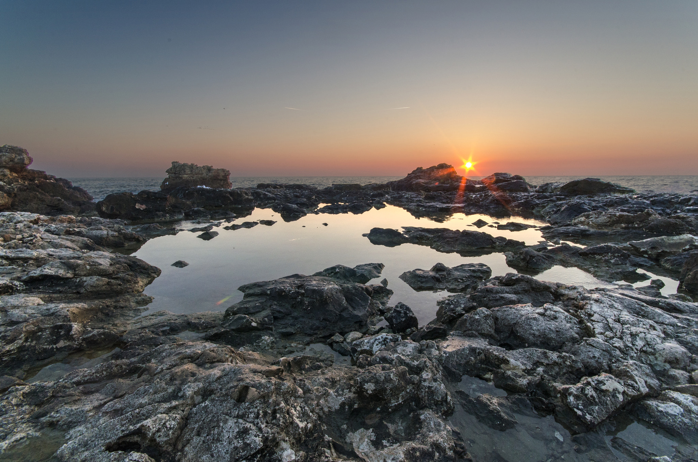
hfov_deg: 100.5
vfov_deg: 77.1
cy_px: 231
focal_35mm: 15
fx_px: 290
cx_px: 349
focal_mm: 10
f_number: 18
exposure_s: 1/30
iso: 400
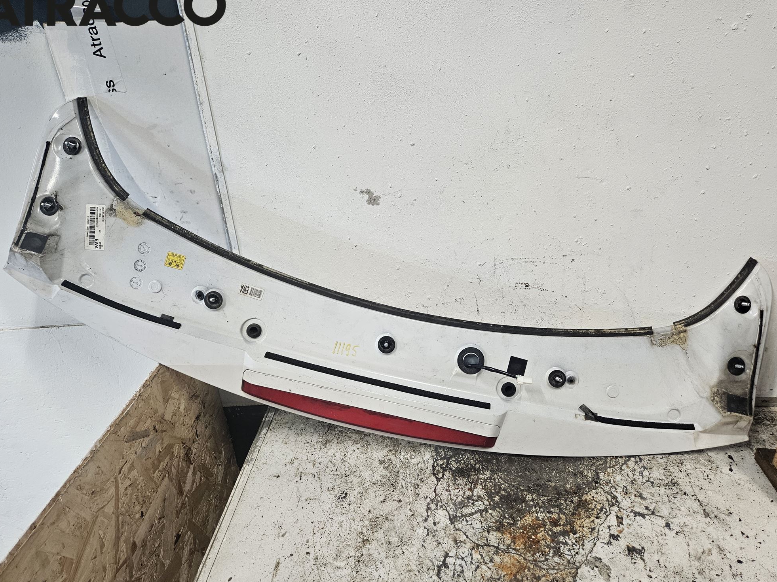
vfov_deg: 56.8
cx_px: 388
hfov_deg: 71.6
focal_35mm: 24
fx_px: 539
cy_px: 287
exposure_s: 1/100
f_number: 1.8
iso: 200
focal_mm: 5.4
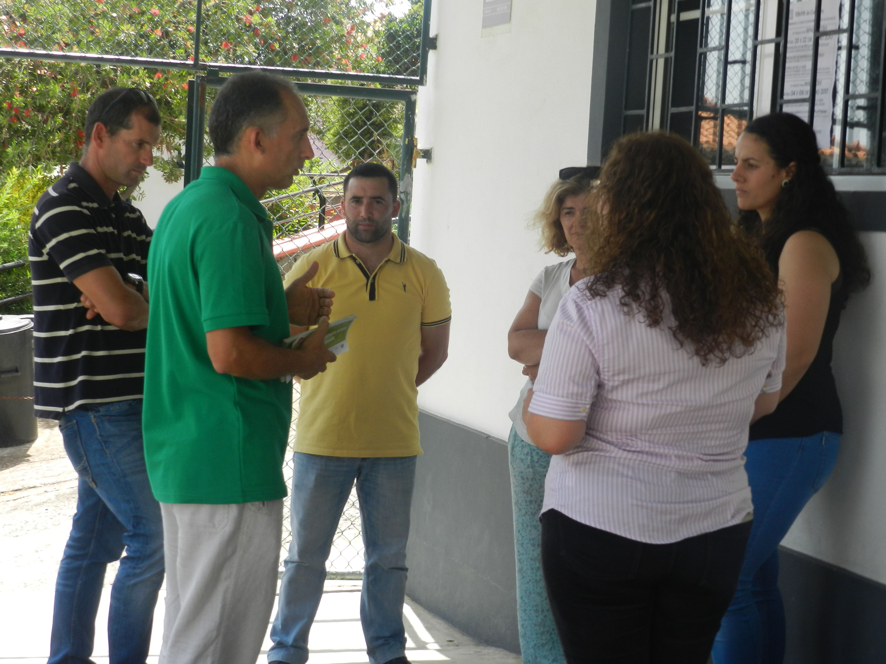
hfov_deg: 28.6
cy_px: 332
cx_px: 443
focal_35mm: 68
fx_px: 1740
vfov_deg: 21.6
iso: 160
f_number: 4.7
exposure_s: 1/200
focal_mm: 12.1
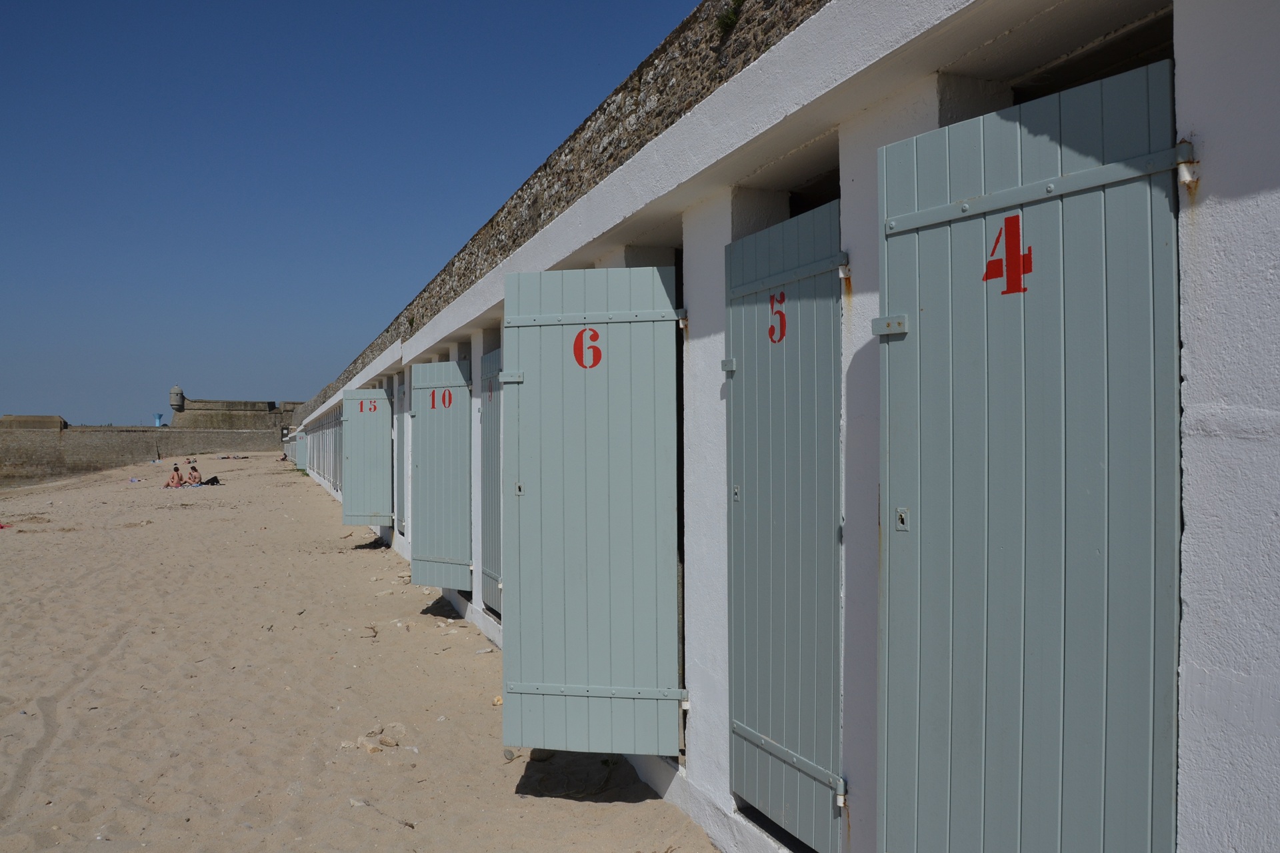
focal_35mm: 27
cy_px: 426
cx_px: 640
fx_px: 960
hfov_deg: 67.4
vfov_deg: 47.9
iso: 200
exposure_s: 1/1000
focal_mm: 18
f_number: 11
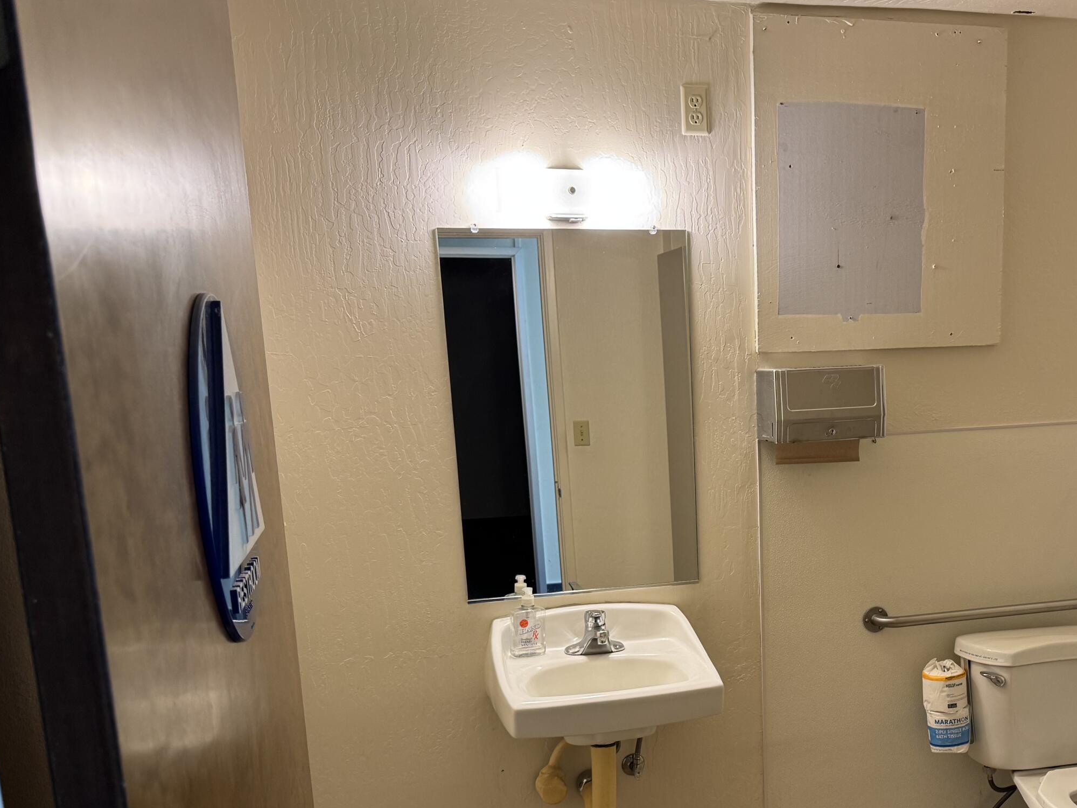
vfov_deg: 39.0
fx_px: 1120
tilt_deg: -12.3
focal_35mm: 36
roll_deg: +1.3
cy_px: 562
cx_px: 735
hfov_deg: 50.3
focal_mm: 6.76
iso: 160
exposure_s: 1/60
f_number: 1.78
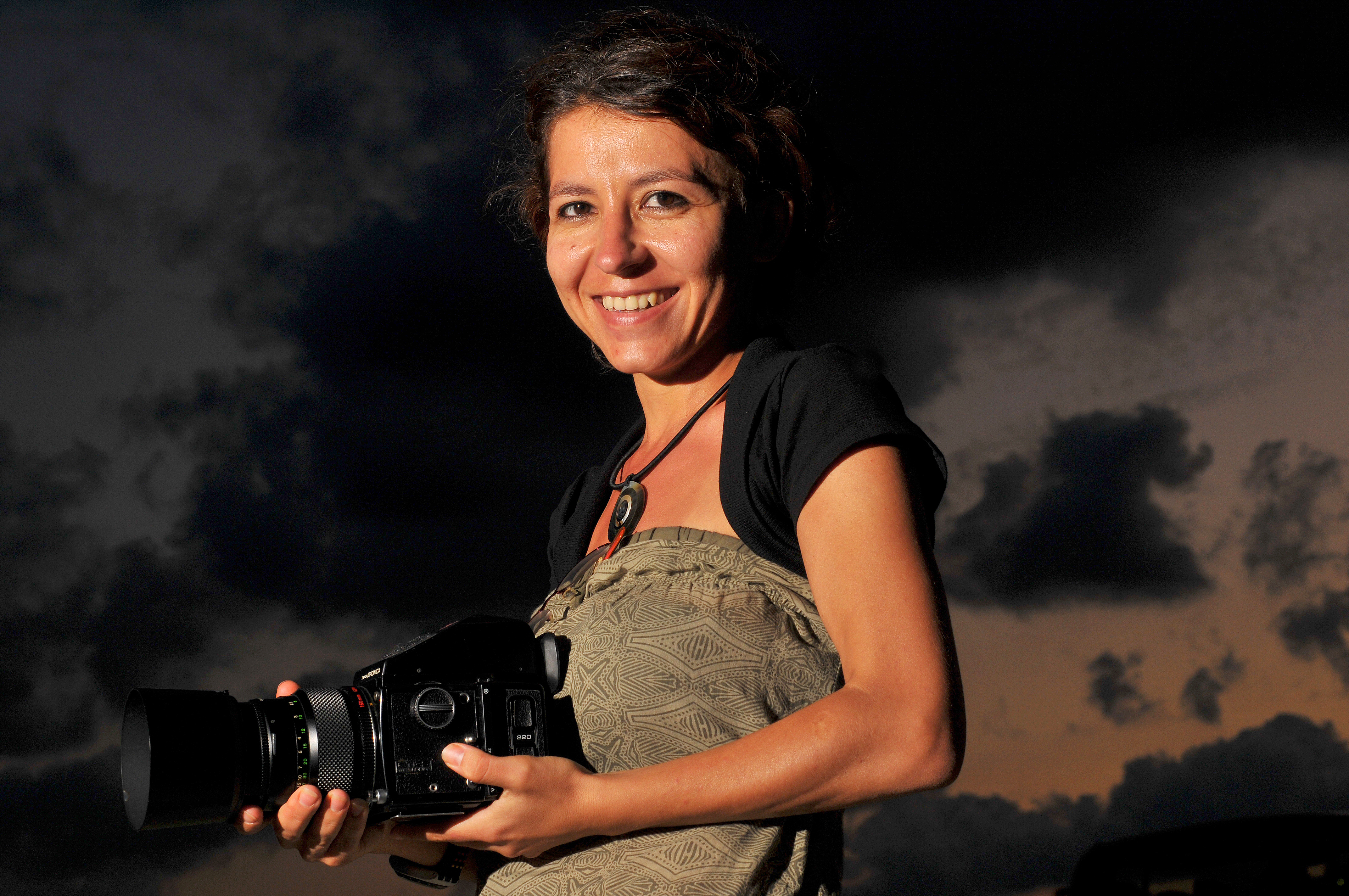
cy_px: 448
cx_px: 674
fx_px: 2807
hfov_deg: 27.0
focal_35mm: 75
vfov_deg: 18.1
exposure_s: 1/160
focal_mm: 50
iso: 200
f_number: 9
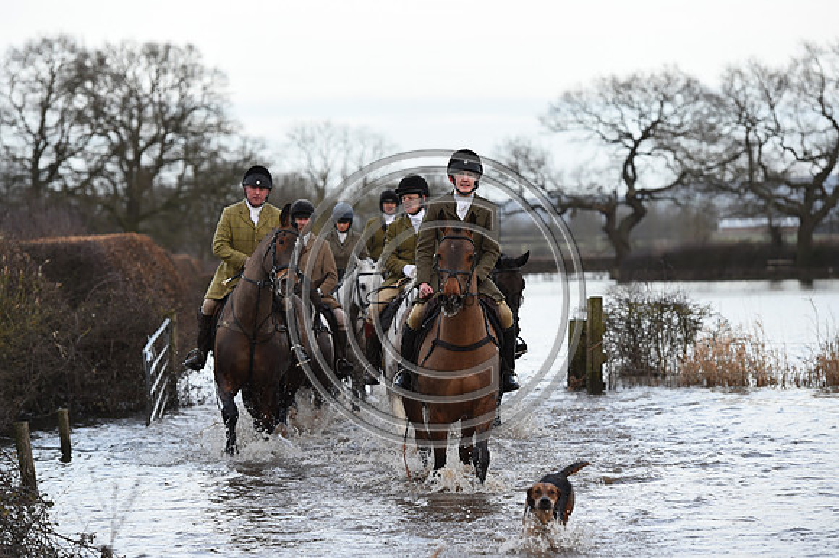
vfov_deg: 9.5
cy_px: 279
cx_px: 420
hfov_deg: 14.2
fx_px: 3377
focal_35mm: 145
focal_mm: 145
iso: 1600
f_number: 4.5
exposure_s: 1/1000
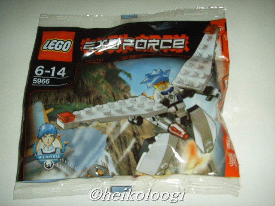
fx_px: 310
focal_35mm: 39
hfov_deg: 47.9
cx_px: 138
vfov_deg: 36.8
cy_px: 103
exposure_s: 1/45
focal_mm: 6.6
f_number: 3.5
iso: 100
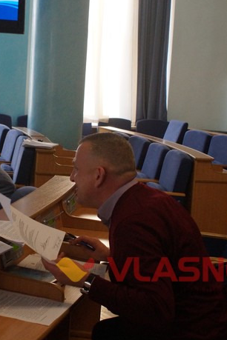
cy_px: 169
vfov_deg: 31.4
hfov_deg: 20.7
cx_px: 11
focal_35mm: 64
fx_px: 605
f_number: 4.5
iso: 2500
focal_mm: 28
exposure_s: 1/160
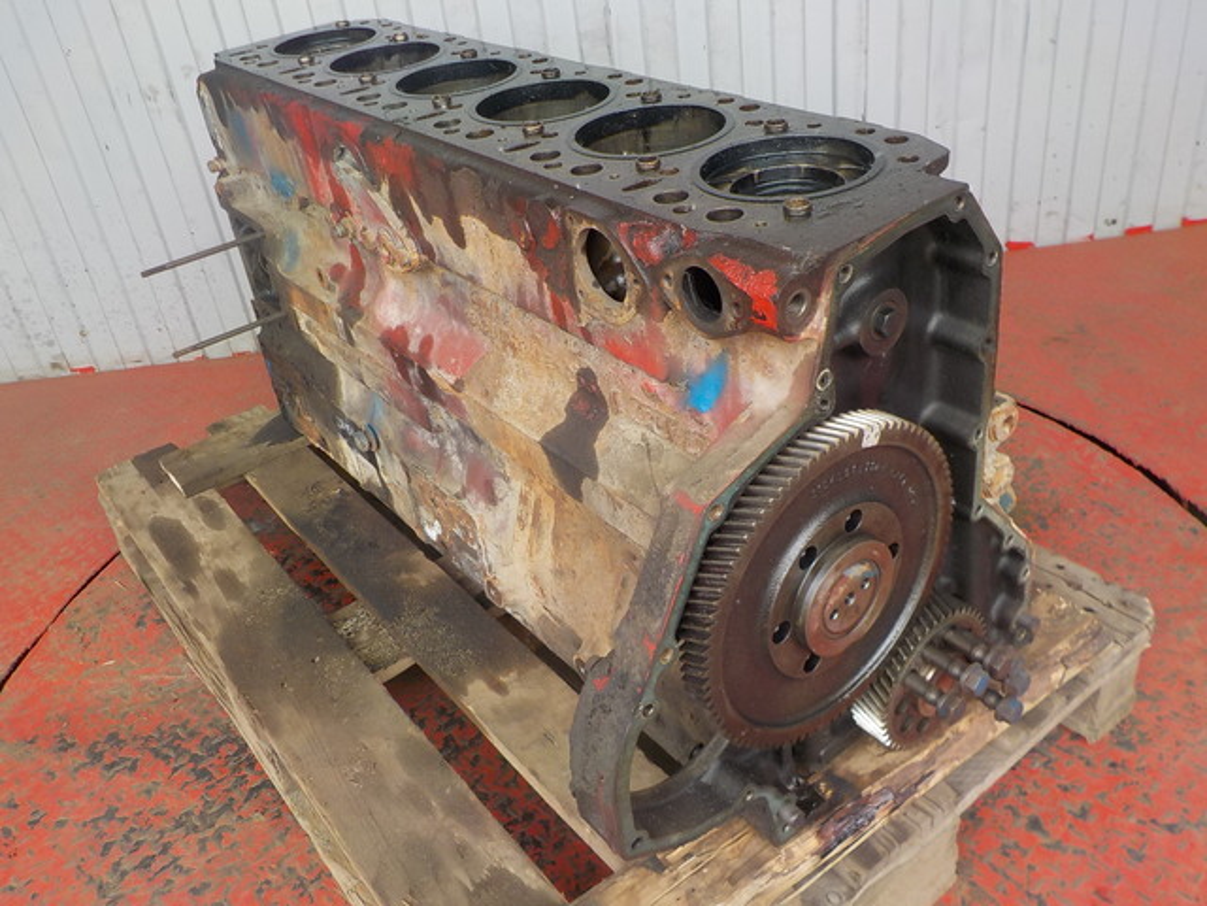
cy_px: 453
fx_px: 1046
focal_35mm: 30
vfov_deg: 46.8
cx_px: 604
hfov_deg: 60.0
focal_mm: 4.1
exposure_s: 1/80
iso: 125
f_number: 3.3
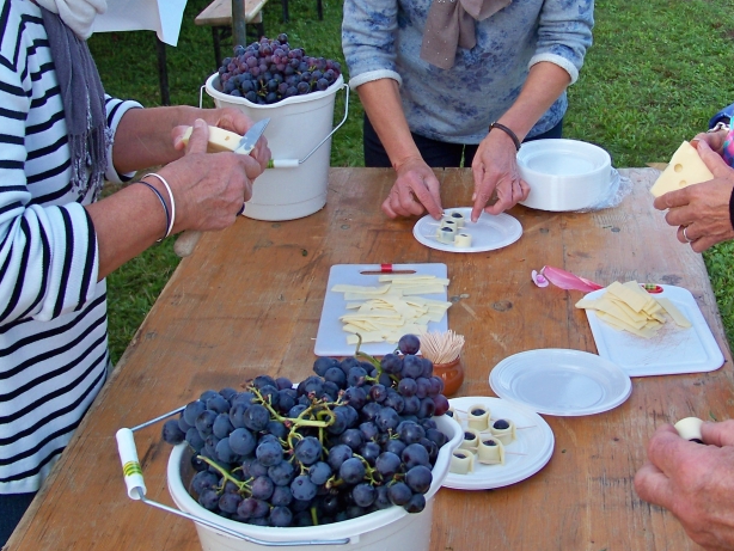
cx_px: 451
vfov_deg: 26.5
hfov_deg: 34.8
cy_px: 208
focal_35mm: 55
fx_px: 1167
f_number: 2.8
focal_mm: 5.85
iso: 80
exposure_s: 1/250
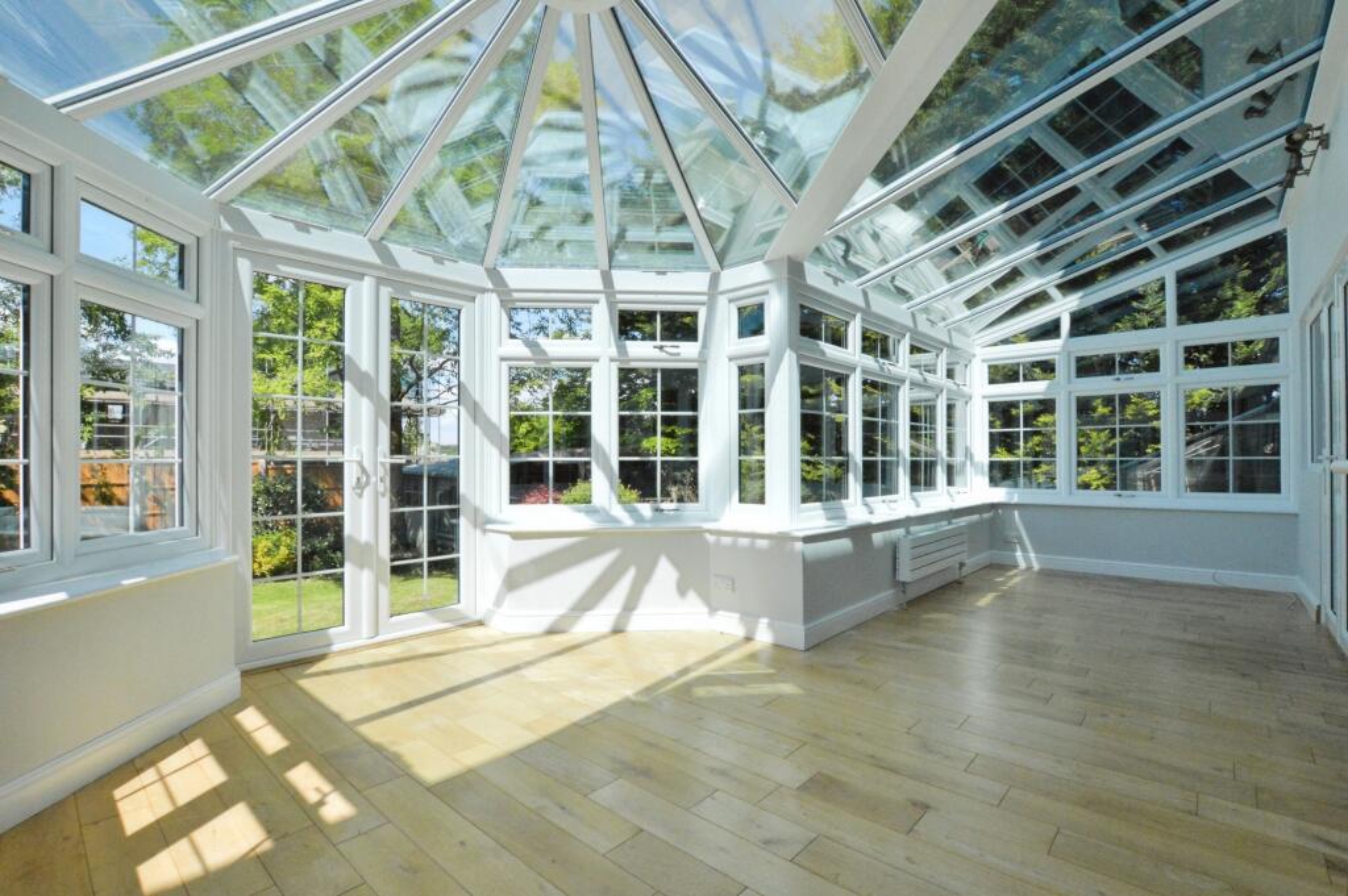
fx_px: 561
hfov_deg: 100.4
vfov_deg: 77.2
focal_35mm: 15
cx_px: 674
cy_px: 448
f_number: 14
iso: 3200
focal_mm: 10
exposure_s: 1/800
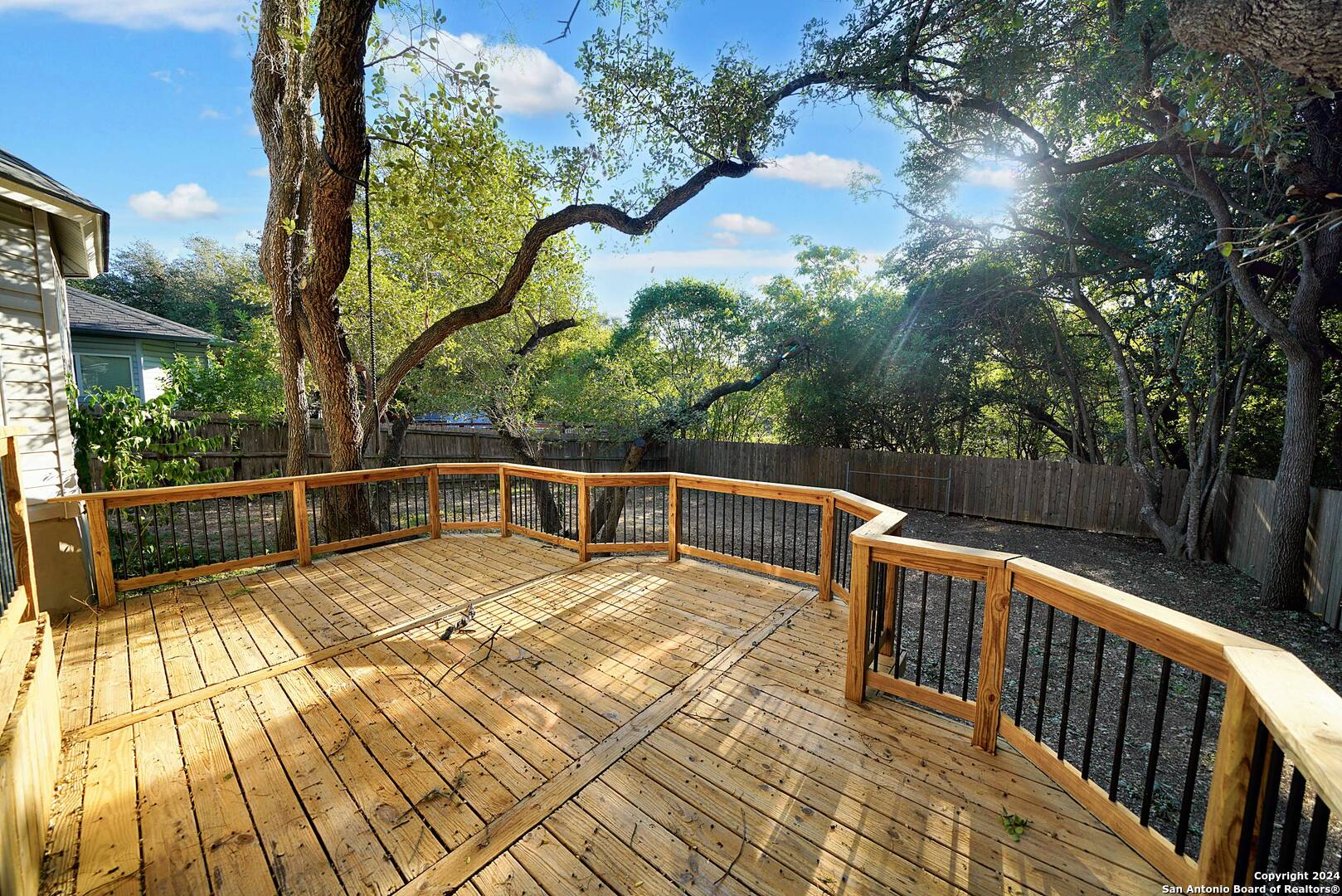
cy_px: 448
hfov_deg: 112.6
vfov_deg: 90.1
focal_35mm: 12
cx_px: 671
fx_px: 447
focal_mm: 12
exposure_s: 1/125
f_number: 5.6
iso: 100
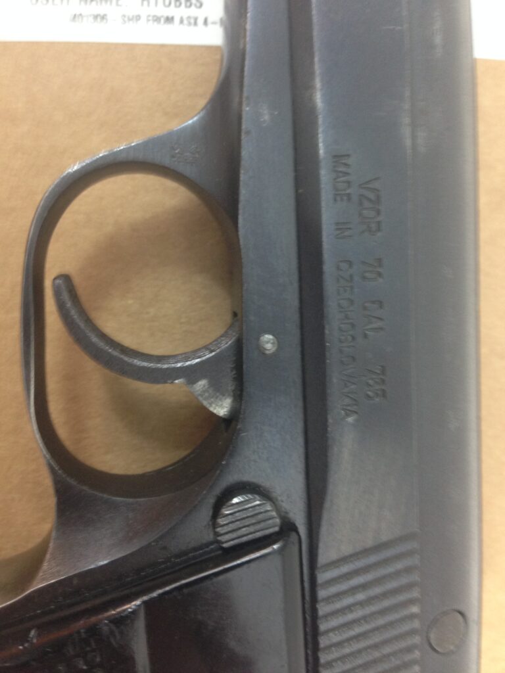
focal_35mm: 33
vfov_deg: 55.4
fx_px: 642
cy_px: 336
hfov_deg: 42.9
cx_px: 252
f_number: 2.4
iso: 160
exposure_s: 1/20
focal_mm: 4.12
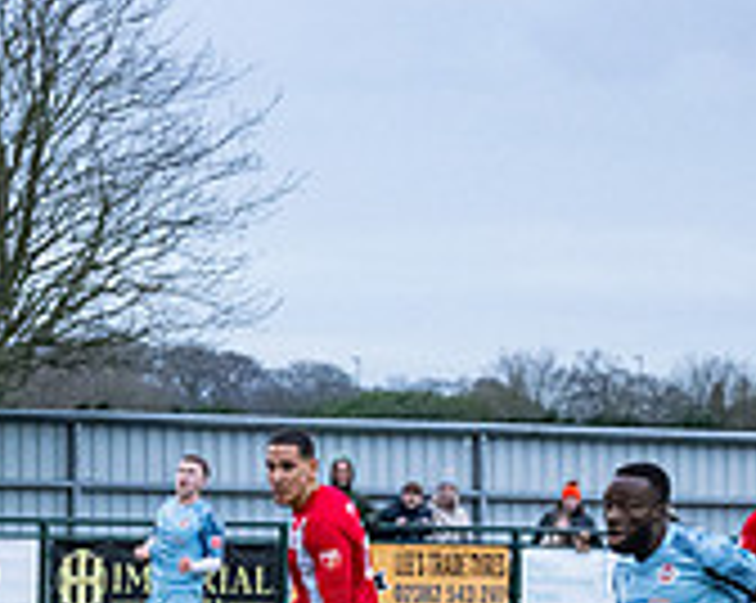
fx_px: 6280
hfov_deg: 6.8
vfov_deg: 5.5
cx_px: -313
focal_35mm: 281
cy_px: 823
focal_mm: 70
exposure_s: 1/1250
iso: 5000
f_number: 4
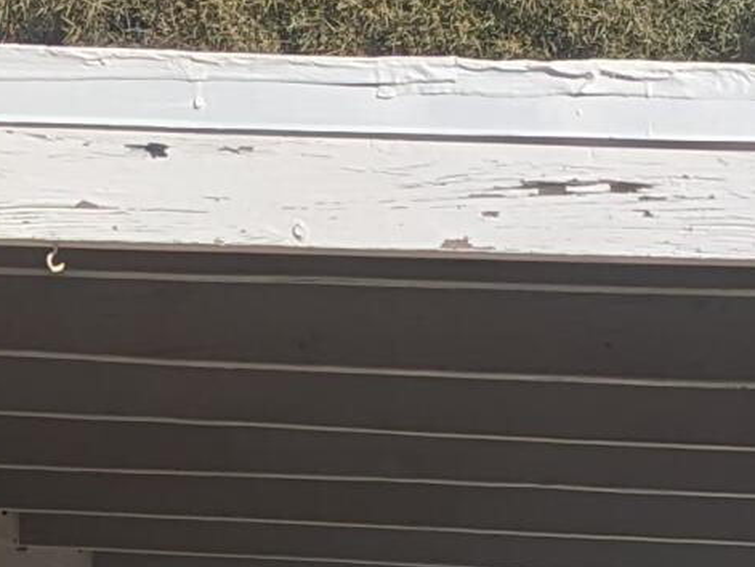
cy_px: 1225
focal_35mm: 153
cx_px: 1052
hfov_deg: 12.4
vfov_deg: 9.0
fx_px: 3340
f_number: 1.85
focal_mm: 6.81
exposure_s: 1/3058
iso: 45
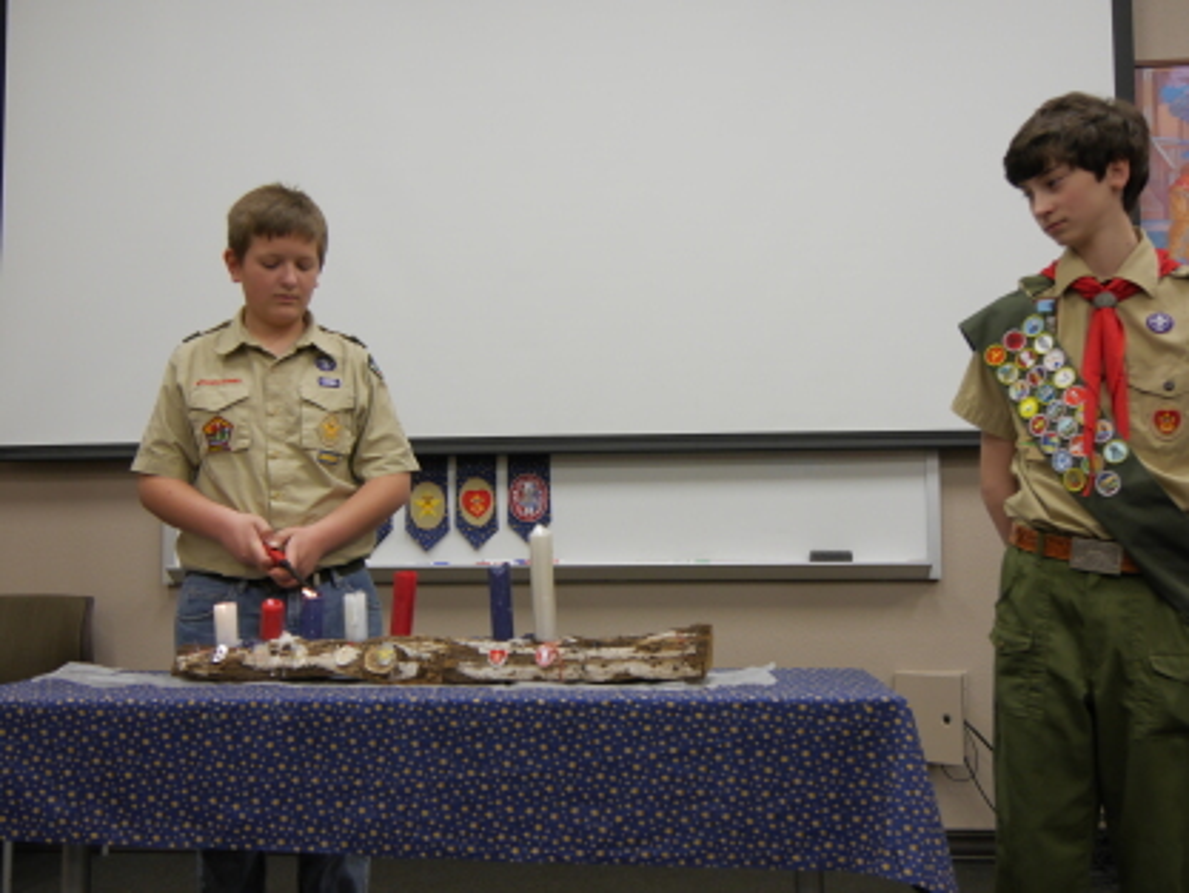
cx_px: 594
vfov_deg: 37.7
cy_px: 446
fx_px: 1306
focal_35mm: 38
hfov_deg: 49.0
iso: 800
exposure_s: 1/60
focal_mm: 19
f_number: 3.8
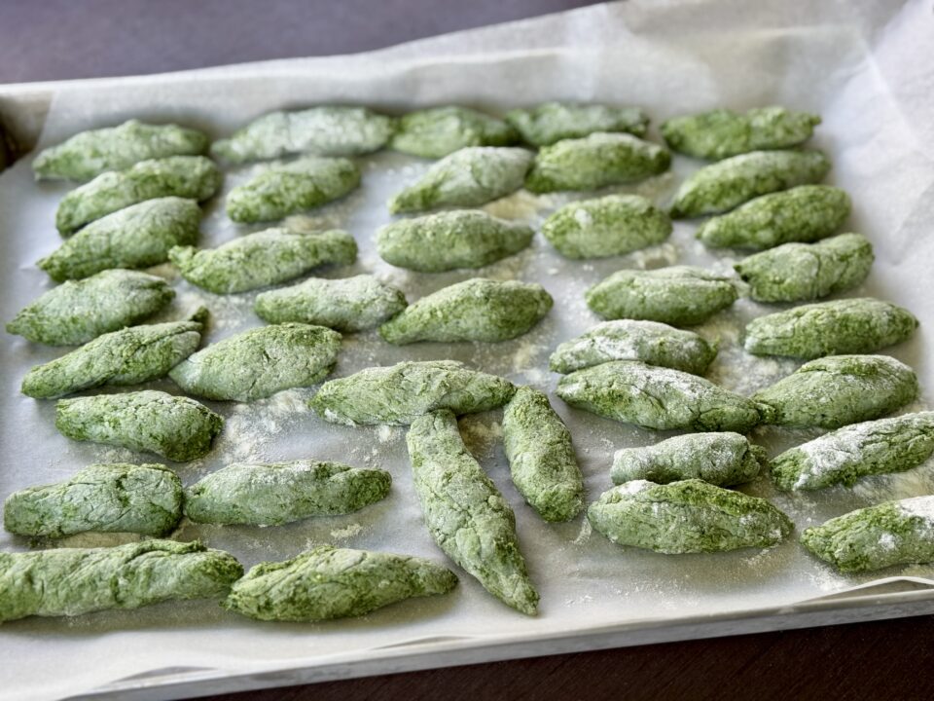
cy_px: 350
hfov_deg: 39.7
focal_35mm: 48
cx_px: 467
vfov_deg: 30.3
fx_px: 1295
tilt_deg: -51.0
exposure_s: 1/315
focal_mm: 6.76
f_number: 1.78
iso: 64
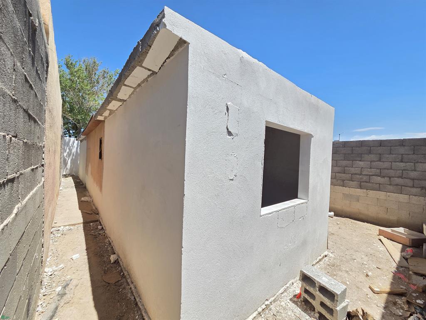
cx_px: 213
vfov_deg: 89.9
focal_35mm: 13
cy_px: 160
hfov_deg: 106.2
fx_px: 160
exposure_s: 1/2000
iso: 80
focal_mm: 2.2
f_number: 2.2
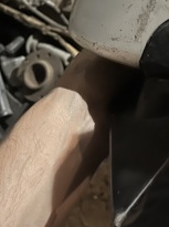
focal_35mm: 61
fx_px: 398
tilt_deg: -66.8
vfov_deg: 28.5
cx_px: 171
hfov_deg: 22.9
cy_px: -29
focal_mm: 5.1
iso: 1000
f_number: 1.6
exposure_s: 1/20
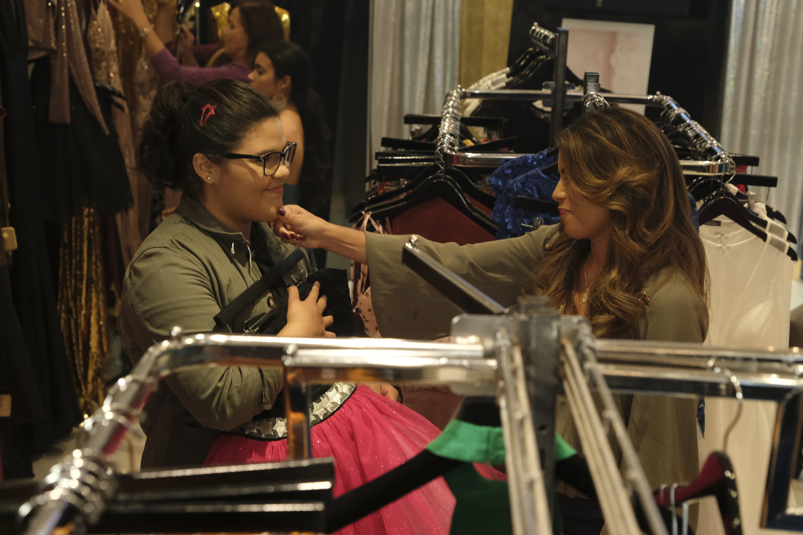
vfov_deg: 22.6
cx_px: 402
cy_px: 268
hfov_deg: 33.4
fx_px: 1338
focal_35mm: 60
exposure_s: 1/125
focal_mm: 40.1
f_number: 4
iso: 3200
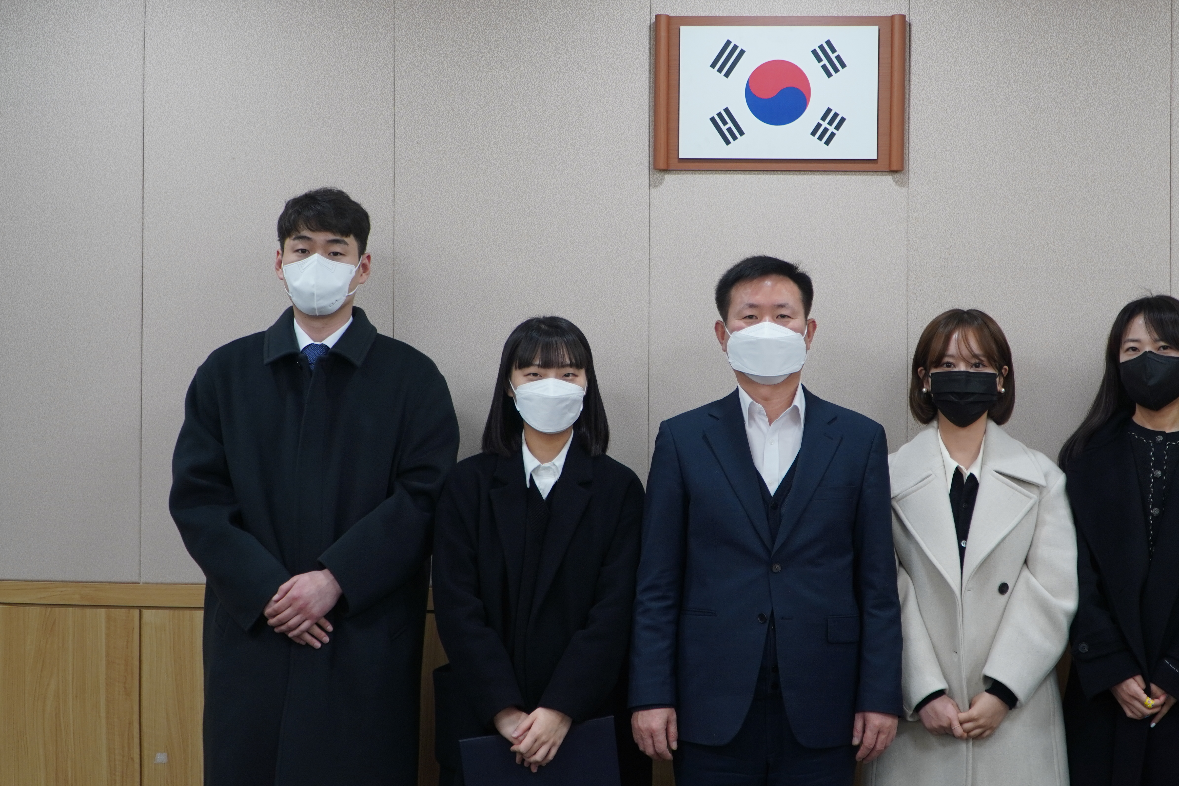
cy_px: 373
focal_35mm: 49
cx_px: 712
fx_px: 1605
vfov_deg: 27.5
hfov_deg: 40.2
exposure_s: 1/40
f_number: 4
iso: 250
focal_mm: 26
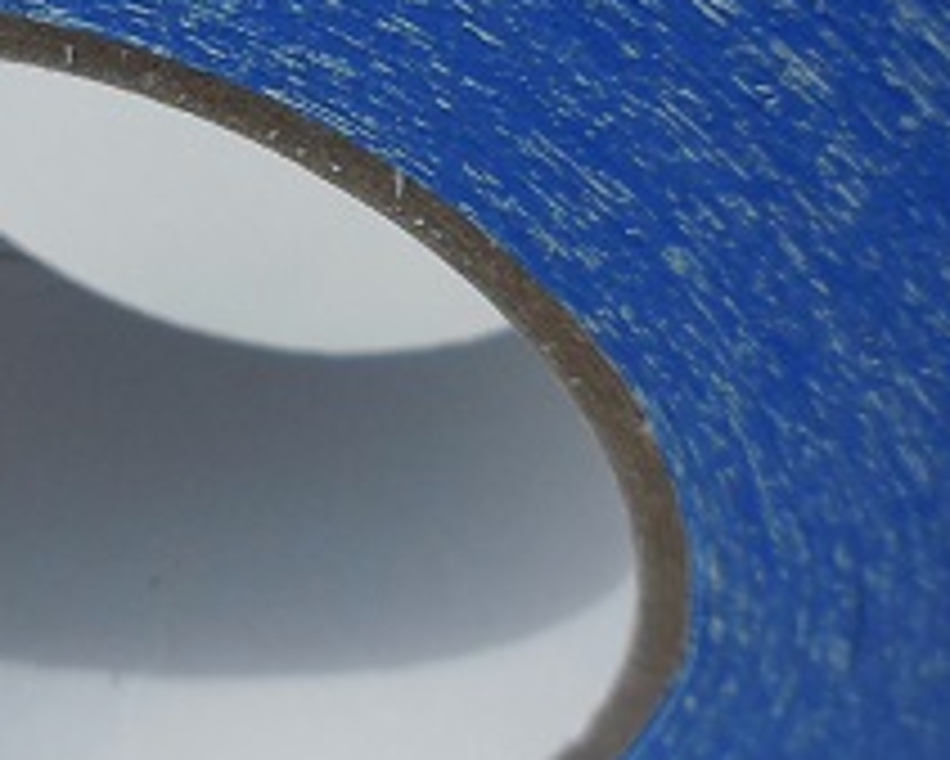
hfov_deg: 24.5
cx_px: 239
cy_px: 94
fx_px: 2166
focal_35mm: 77
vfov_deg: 19.6
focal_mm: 4.5
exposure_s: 1/800
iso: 125
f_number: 6.6
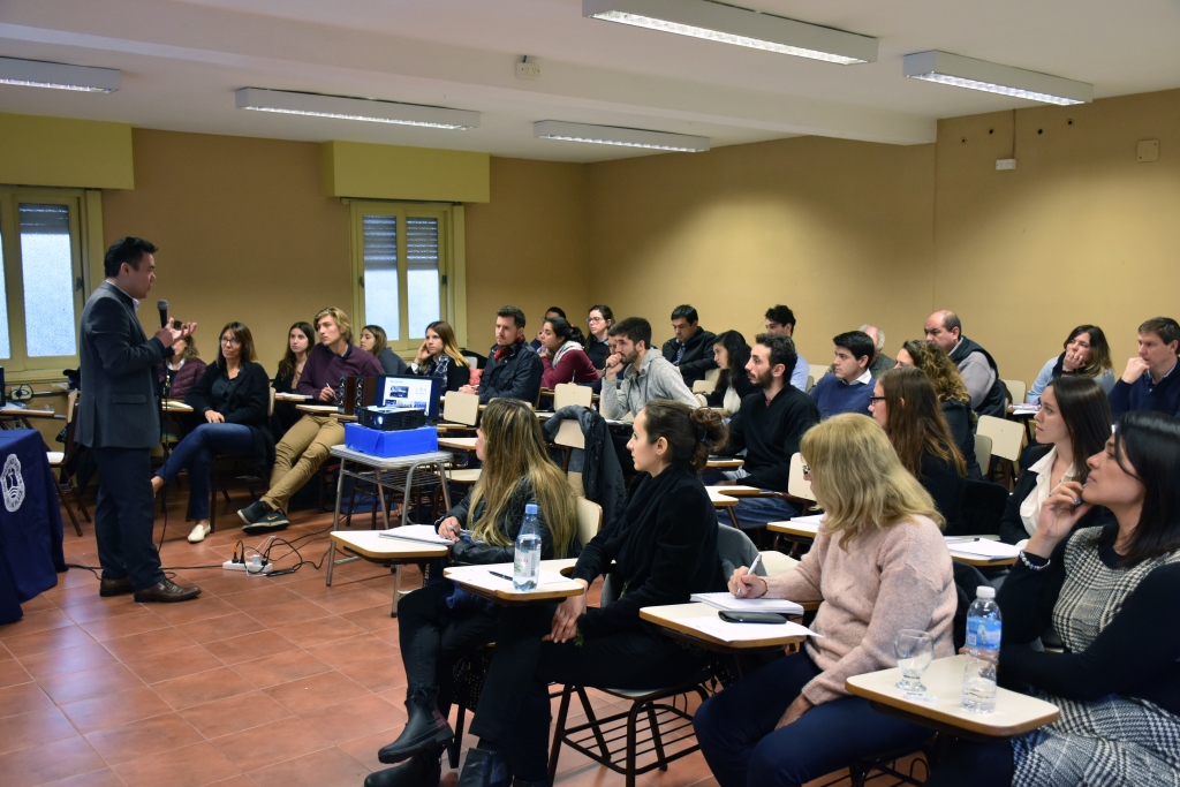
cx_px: 590
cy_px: 394
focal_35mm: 33
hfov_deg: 57.2
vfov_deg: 40.0
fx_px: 1082
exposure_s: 1/60
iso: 1100
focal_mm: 22
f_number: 4
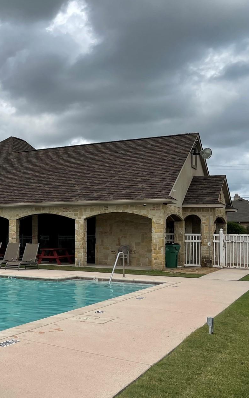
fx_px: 488
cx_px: -52
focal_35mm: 45
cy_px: 220
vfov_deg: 44.3
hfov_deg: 25.6
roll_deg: -0.2
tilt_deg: +1.2
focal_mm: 4.2
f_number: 1.6
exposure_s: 1/5814
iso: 32
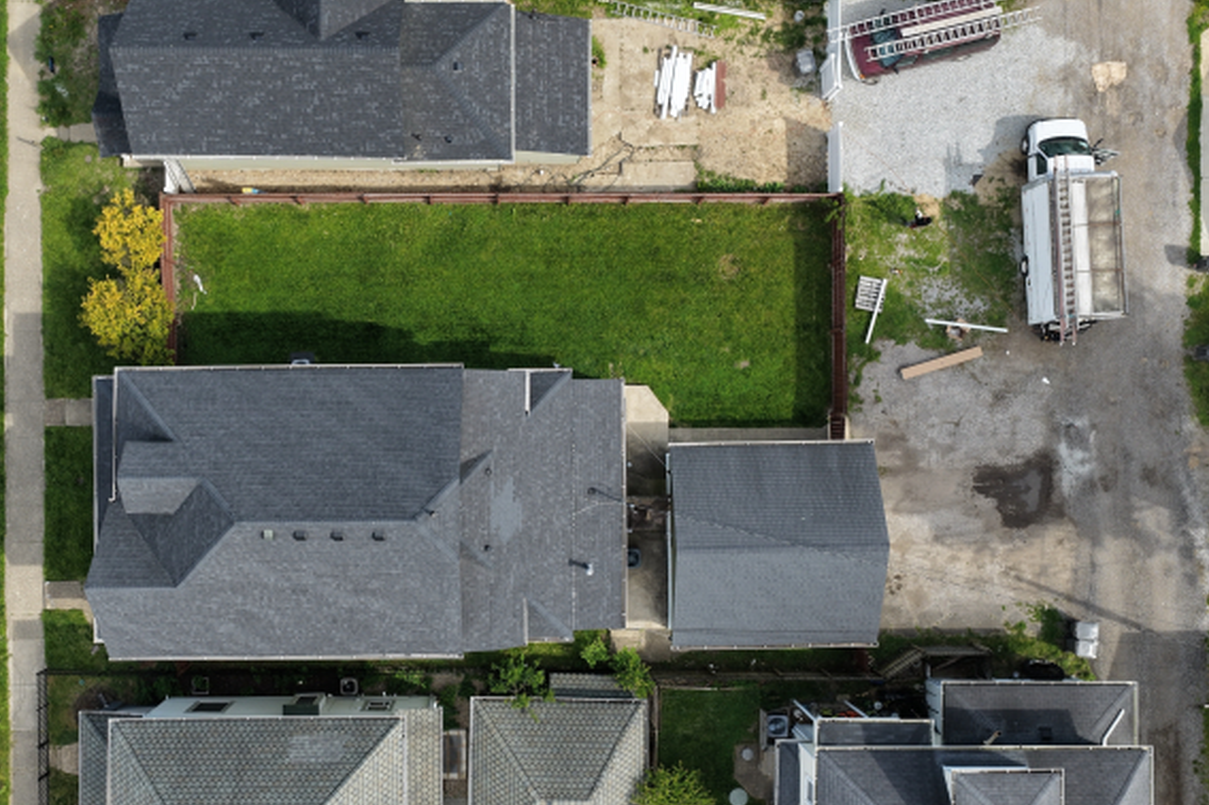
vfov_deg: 35.9
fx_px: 1242
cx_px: 494
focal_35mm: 37
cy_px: 420
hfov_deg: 51.6
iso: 200
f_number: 2.8
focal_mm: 14.45
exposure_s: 1/800
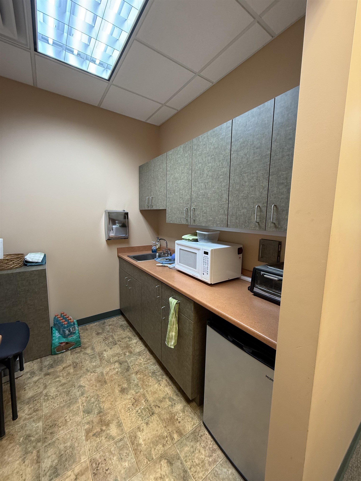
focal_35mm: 14
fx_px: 195
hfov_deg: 85.7
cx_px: 180
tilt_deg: -7.4
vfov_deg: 102.1
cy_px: 240
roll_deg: -1.7
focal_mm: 2.22
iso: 200
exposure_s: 1/60
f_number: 2.2
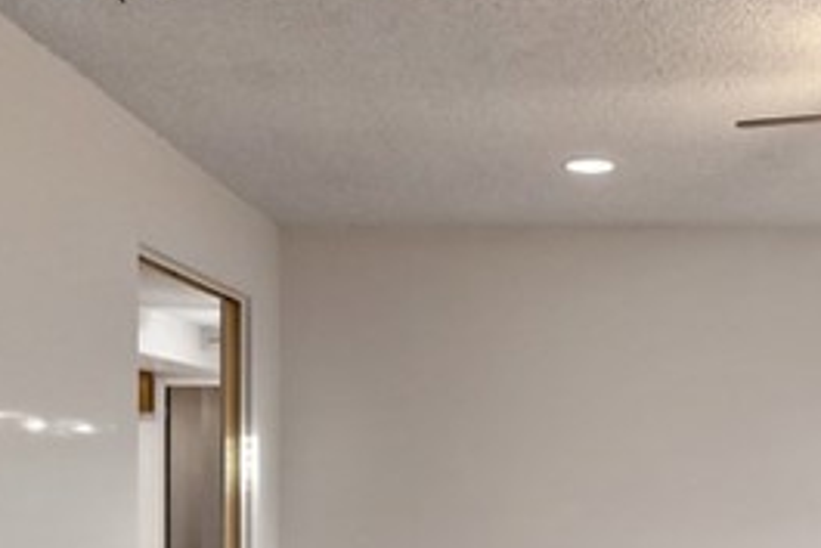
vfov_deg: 24.5
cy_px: 466
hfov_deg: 36.0
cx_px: 623
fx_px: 1232
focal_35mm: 54
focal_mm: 14
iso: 1000
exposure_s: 1/160
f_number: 4
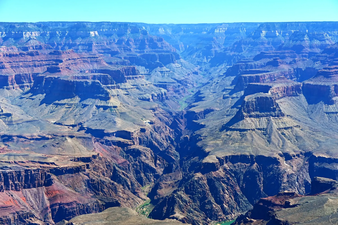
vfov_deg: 21.6
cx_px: 169
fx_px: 591
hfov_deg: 31.9
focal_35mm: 63
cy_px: 112
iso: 100
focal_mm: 42
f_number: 6.3
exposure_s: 1/320
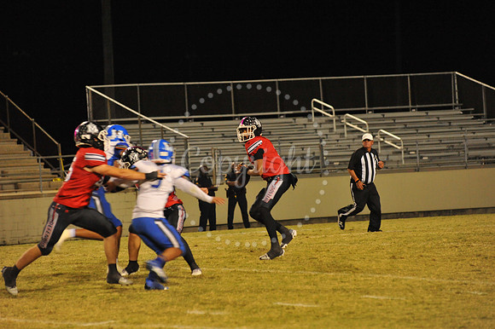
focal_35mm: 200
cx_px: 248
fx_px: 2748
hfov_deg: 10.3
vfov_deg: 6.9
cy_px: 164
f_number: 5.6
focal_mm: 200
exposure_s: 1/200
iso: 5000
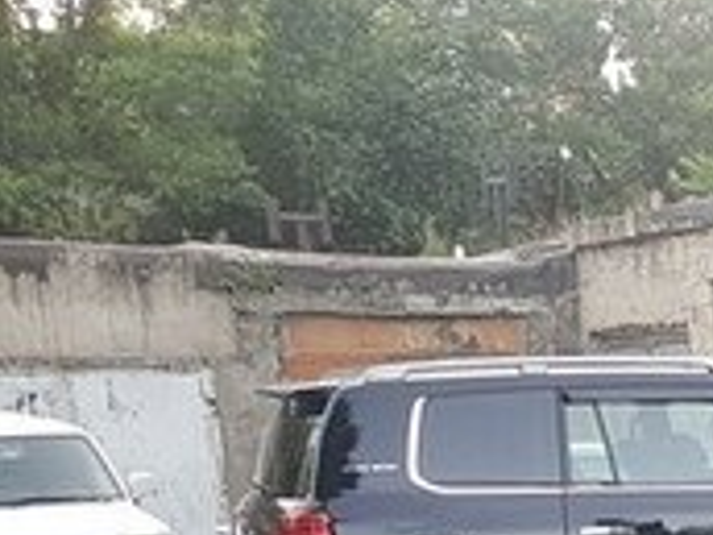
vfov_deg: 13.4
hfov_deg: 16.0
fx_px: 2060
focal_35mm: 100
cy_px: 939
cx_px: 1351
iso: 50
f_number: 1.7
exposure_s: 1/100
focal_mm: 4.2
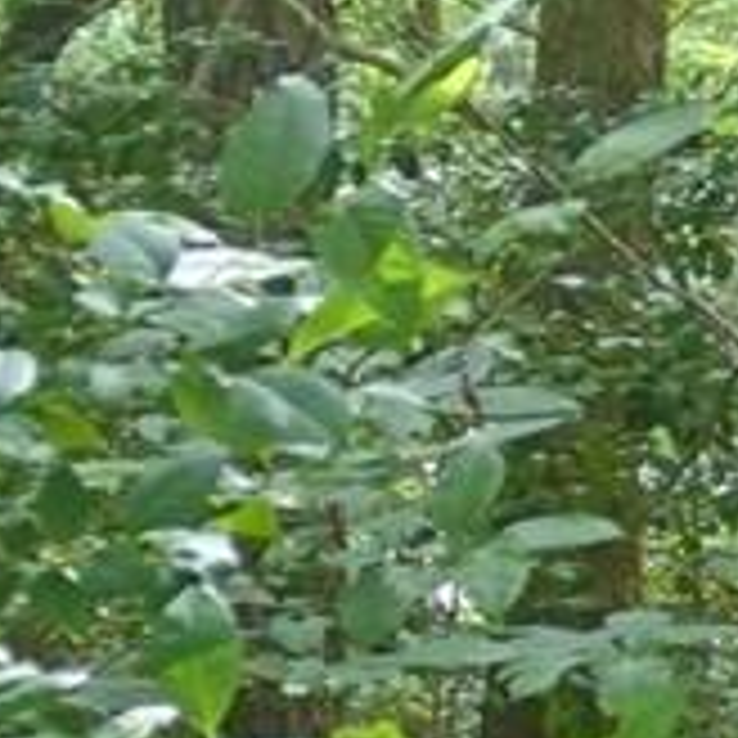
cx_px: 1656
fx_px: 5065
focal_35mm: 210
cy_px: 711
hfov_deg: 7.8
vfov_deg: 8.3
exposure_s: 1/60
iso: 200
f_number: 2.7
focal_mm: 6.86
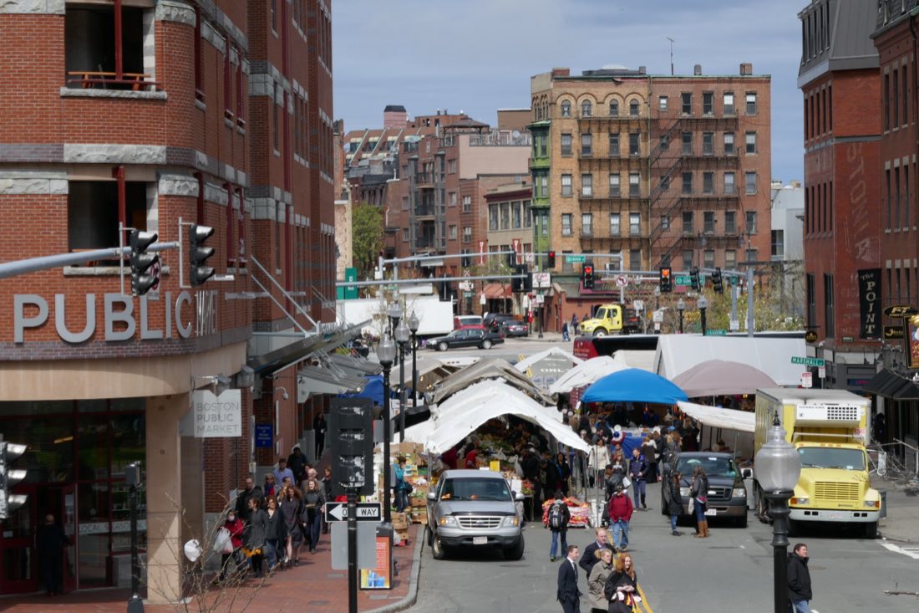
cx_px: 460
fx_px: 3292
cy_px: 306
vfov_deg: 10.6
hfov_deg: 15.9
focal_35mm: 129
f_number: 5.6
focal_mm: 47
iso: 125
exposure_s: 1/800
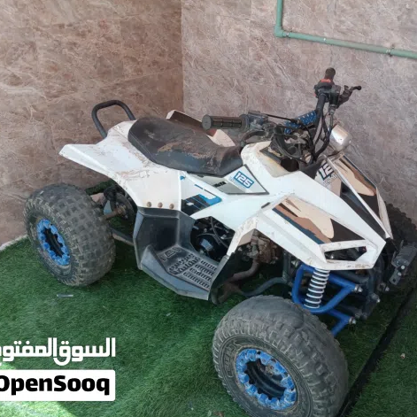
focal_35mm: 30
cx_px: 249
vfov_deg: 54.0
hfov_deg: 53.7
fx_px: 409
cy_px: 210
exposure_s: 1/265
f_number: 1.8
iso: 101
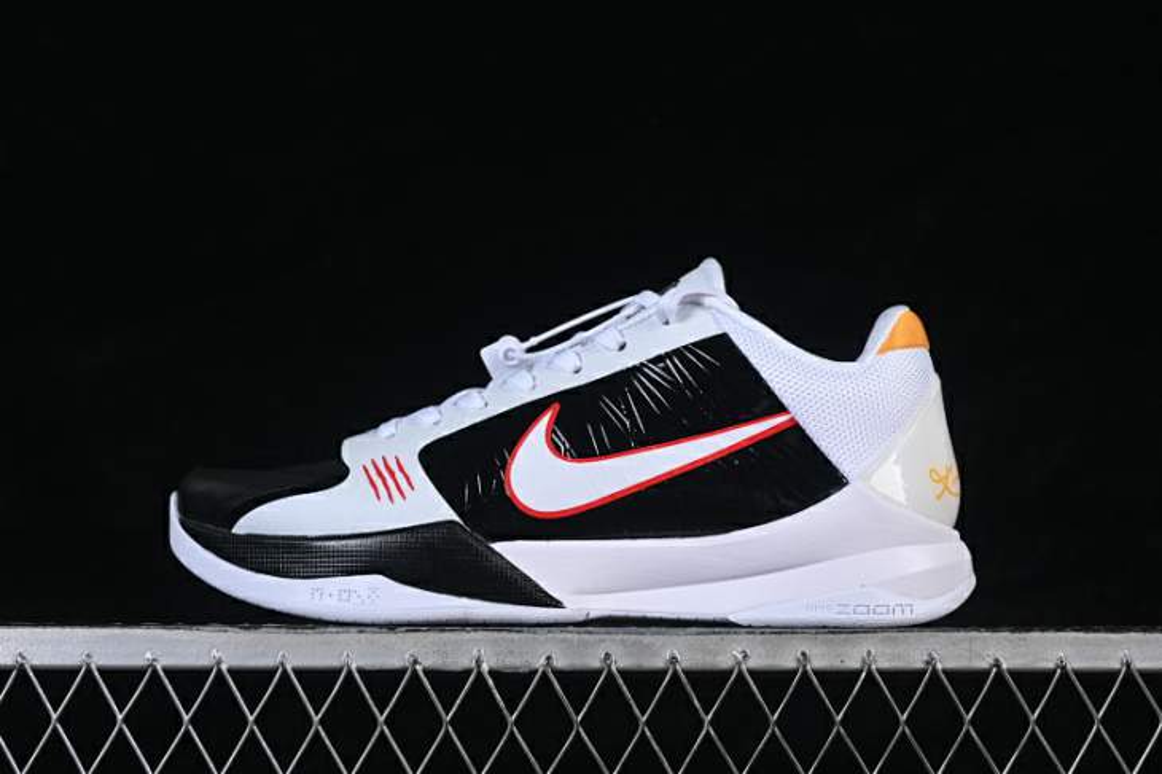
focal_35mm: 75
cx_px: 581
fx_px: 2420
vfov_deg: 18.2
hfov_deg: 27.0
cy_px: 387
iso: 160
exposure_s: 1/80
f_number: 8
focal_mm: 50
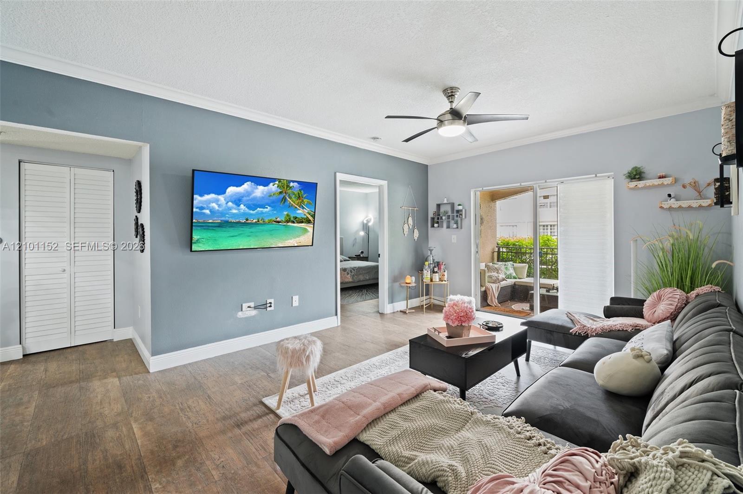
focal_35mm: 15
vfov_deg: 77.2
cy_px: 247
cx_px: 372
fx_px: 309
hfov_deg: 100.5
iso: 200
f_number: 8
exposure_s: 1.3
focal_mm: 15
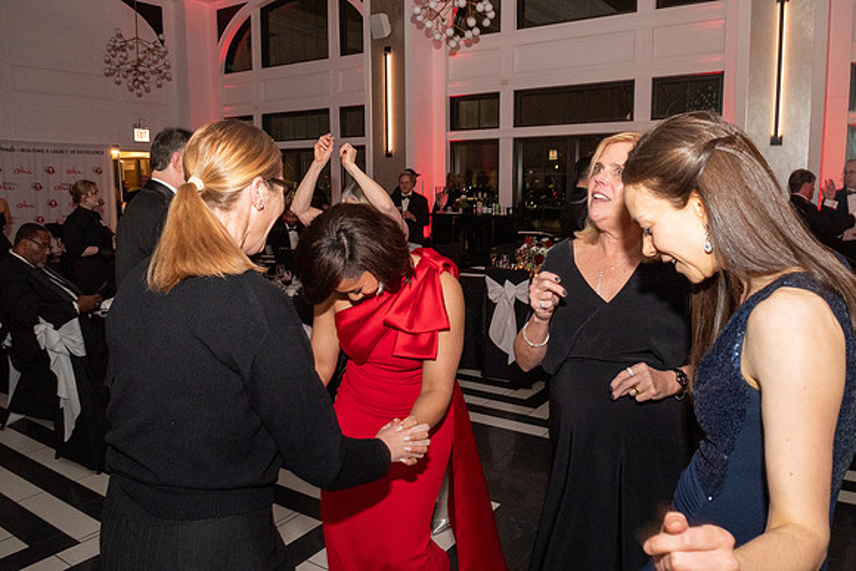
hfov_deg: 67.4
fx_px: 642
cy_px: 286
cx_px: 428
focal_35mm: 27
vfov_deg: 48.0
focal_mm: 18
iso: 2000
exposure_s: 1/60
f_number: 7.1
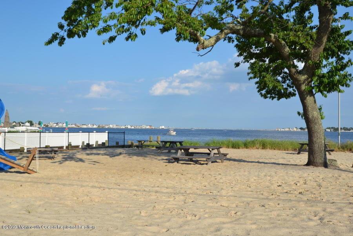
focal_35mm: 36
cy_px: 118
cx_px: 176
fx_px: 353
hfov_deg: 53.1
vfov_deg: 36.9
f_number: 8
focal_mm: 24
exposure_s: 1/250
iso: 100
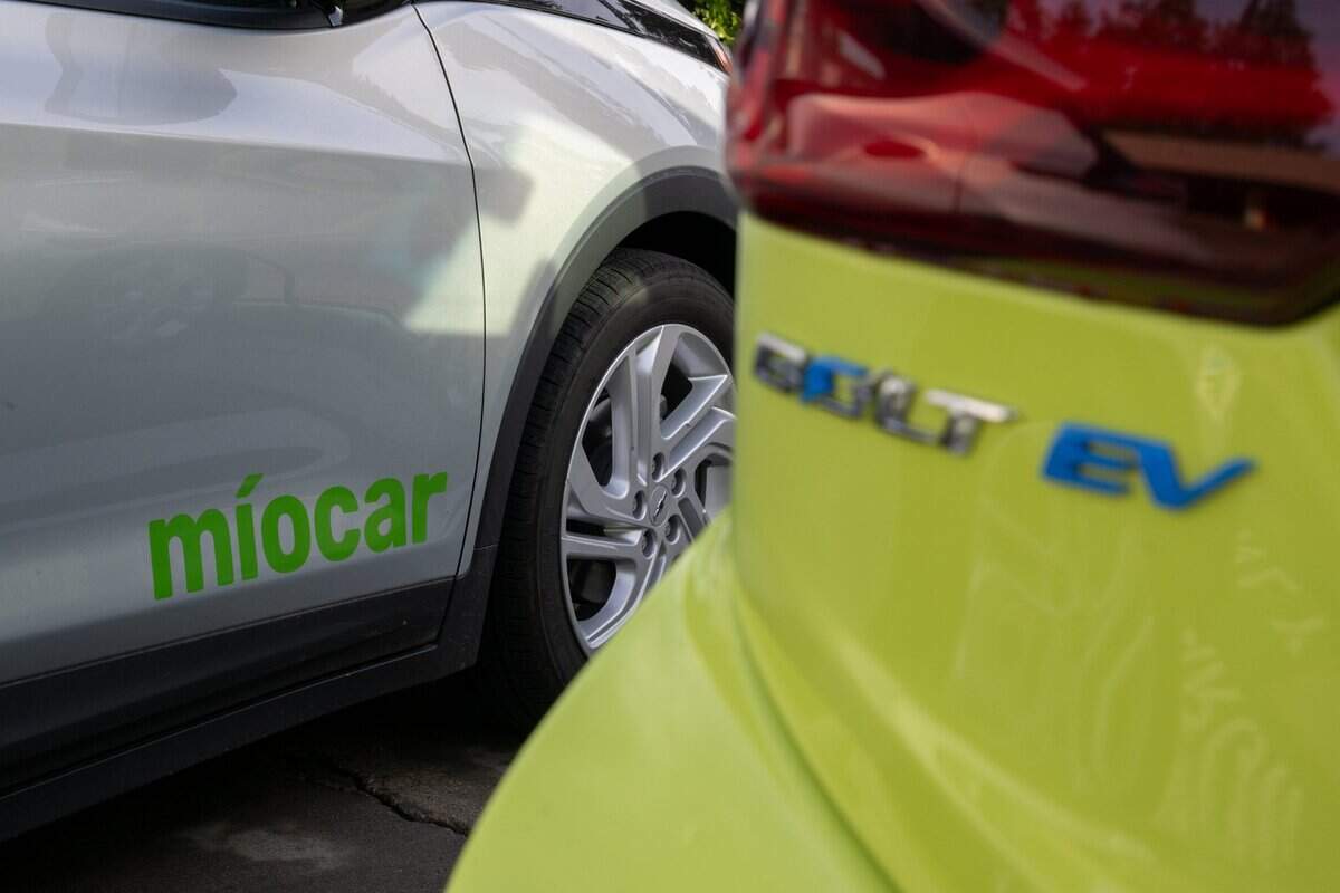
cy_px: 446
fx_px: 2419
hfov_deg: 31.0
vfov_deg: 20.9
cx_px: 670
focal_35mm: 65
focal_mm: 65
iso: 400
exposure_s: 1/125
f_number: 13
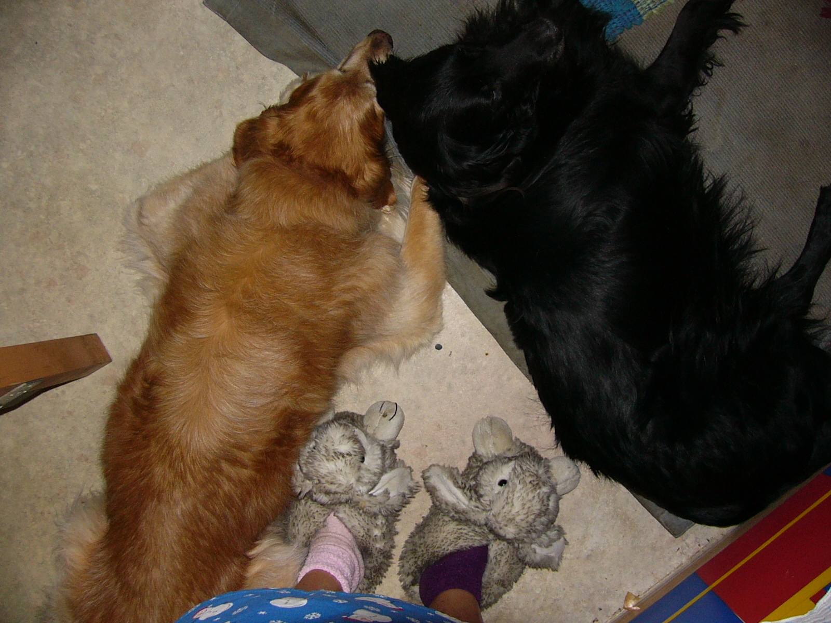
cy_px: 312
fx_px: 840
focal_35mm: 35
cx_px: 416
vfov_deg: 40.7
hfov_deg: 52.6
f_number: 2.8
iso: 100
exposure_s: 1/30
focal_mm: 4.6
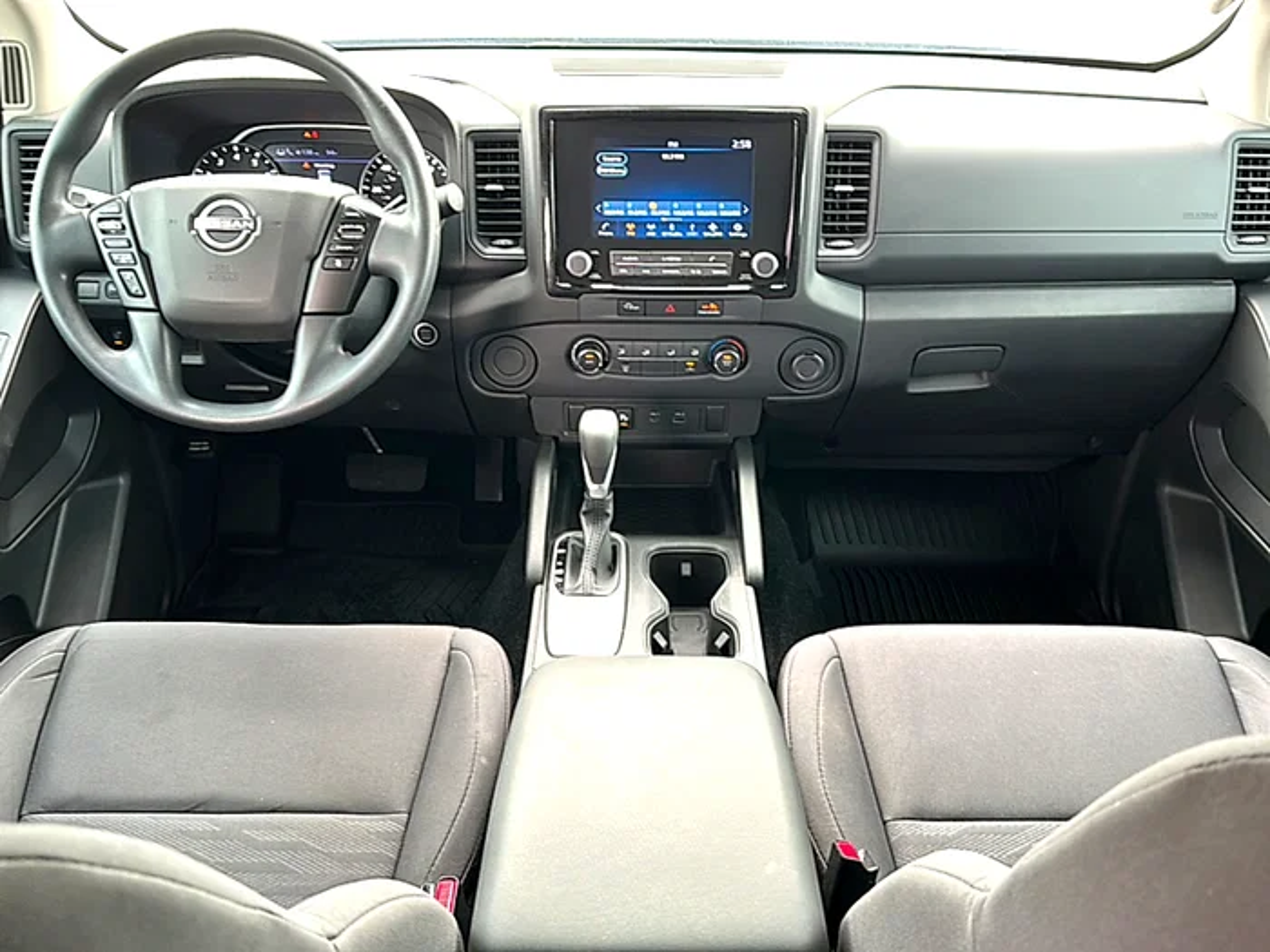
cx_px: 635
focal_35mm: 25
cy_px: 476
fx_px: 917
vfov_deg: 54.9
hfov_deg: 69.4
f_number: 1.78
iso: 100
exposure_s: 1/40
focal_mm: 6.86
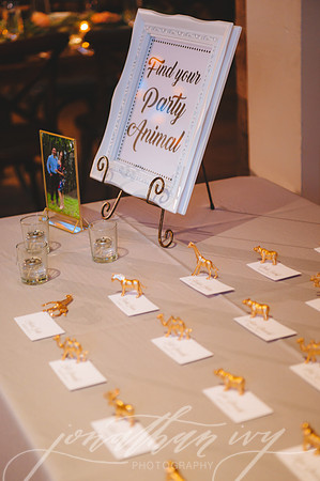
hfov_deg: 19.4
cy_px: 240
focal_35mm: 70
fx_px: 935
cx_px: 160
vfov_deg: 28.9
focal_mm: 70
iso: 2500
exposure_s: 1/60
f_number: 2.8
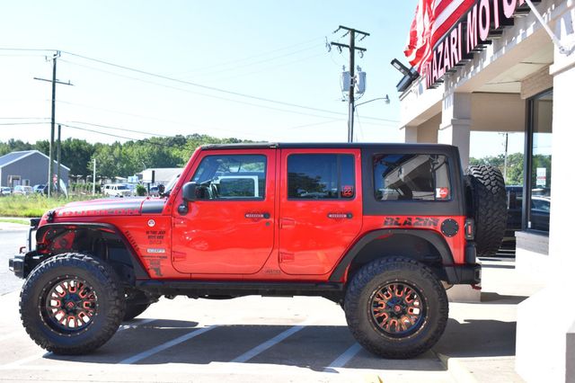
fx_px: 718
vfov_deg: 29.8
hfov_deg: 43.6
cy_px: 192
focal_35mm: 45
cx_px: 288
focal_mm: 30
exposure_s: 1/250
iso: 220
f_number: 8
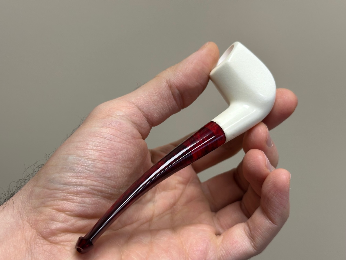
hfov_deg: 39.7
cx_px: 173
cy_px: 130
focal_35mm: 48
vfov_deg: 30.3
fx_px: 480
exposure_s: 1/100
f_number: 1.78
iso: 64
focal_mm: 6.86
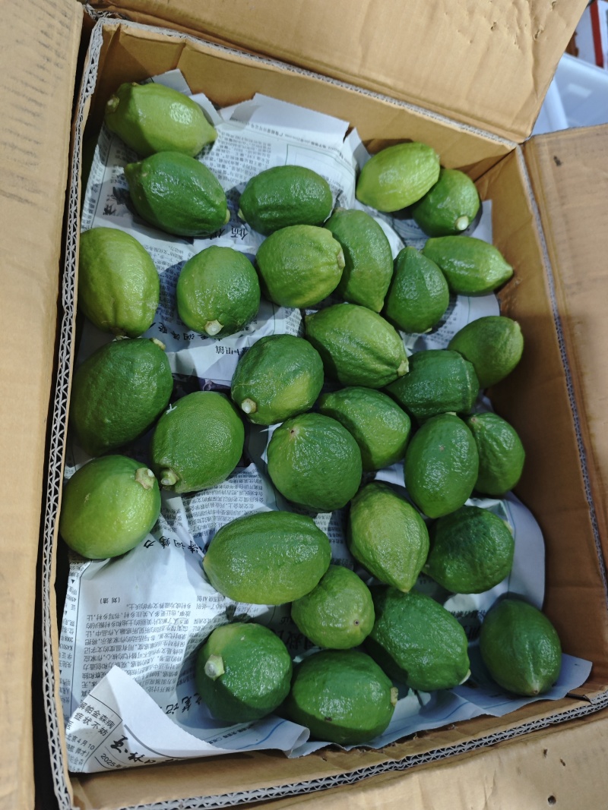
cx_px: 304
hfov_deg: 56.8
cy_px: 405
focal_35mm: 24
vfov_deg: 71.6
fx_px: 562
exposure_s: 1/33.3
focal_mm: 5.84
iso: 1000
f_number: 1.6
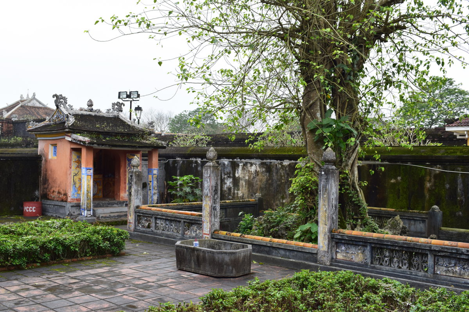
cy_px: 156
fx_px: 528
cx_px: 234
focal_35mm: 40
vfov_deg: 33.0
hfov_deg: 47.9
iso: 400
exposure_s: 1/320
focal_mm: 27
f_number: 10
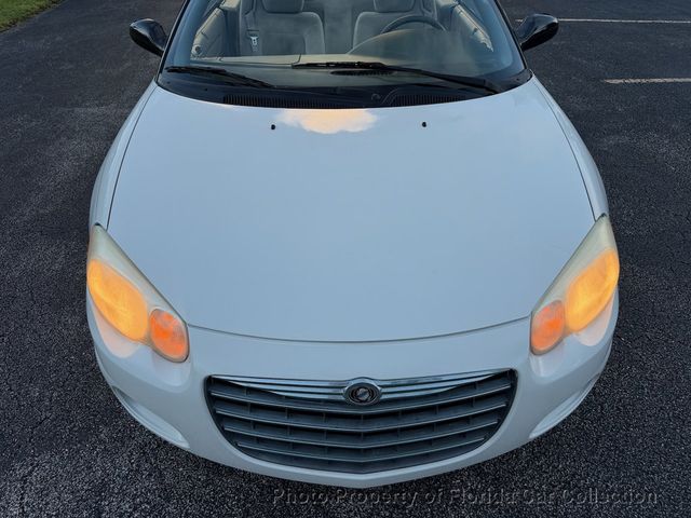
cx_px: 346
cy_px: 259
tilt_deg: -37.5
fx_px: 479
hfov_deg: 71.6
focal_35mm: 24
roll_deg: -0.2
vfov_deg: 56.8
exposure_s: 1/395
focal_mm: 6.76
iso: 80
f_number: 1.78
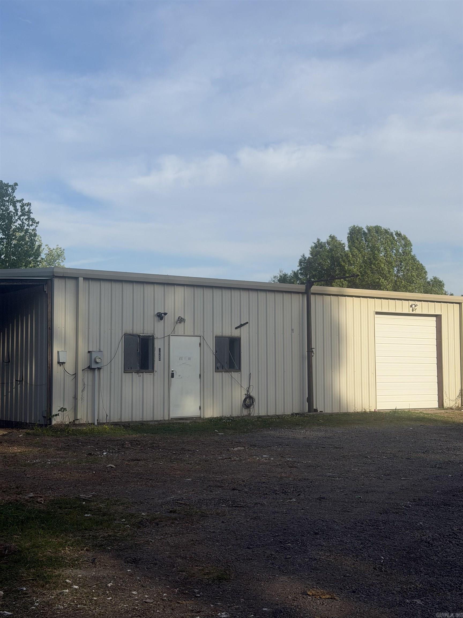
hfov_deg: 30.3
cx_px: 232
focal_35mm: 48
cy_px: 309
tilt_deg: +4.3
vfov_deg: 39.7
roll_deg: +0.6
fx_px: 856
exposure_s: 1/4098
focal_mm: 6.76
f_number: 1.78
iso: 64
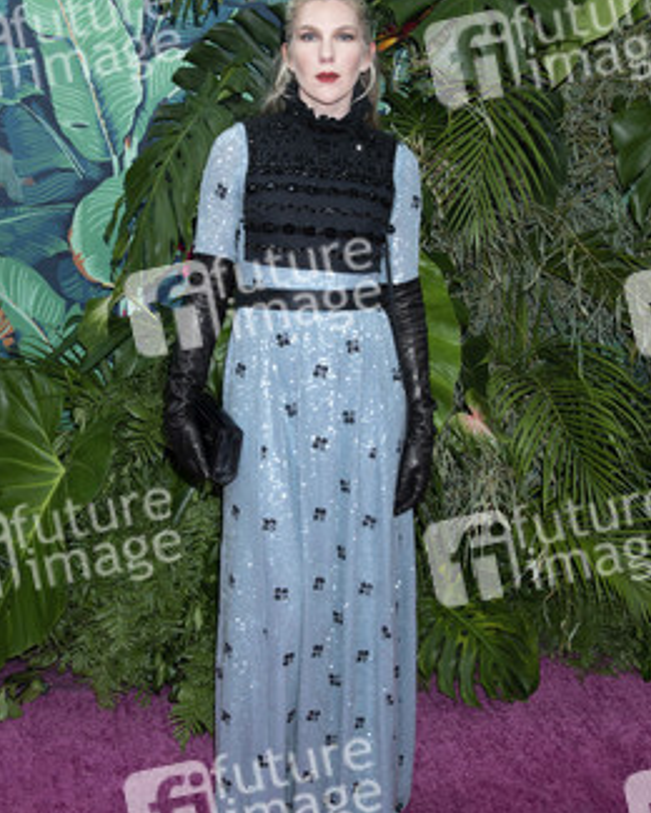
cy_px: 423
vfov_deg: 49.1
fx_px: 891
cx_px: 327
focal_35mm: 37
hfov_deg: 40.1
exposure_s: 1/200
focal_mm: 32
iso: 400
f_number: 7.1
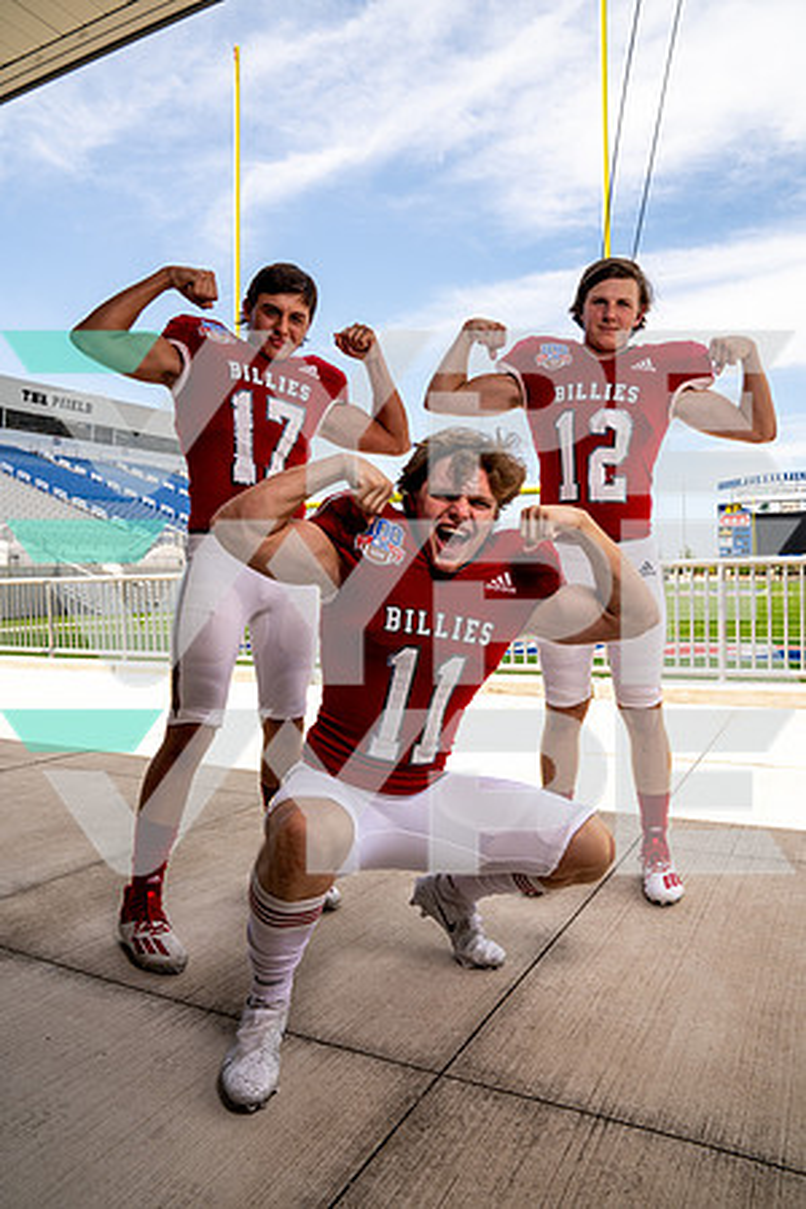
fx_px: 806
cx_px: 403
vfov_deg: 73.7
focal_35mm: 24
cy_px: 604
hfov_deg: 53.1
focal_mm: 24
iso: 100
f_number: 9
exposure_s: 1/125
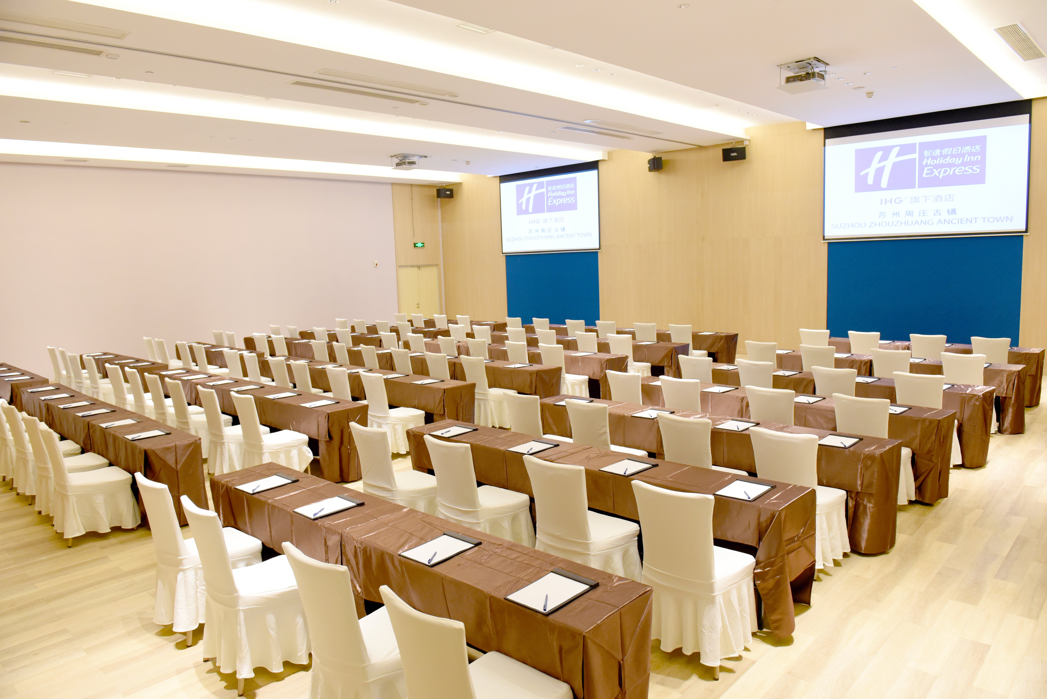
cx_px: 524
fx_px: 698
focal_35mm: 24
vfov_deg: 53.2
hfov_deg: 73.7
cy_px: 350
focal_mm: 24
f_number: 4.5
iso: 2500
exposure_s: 1/125
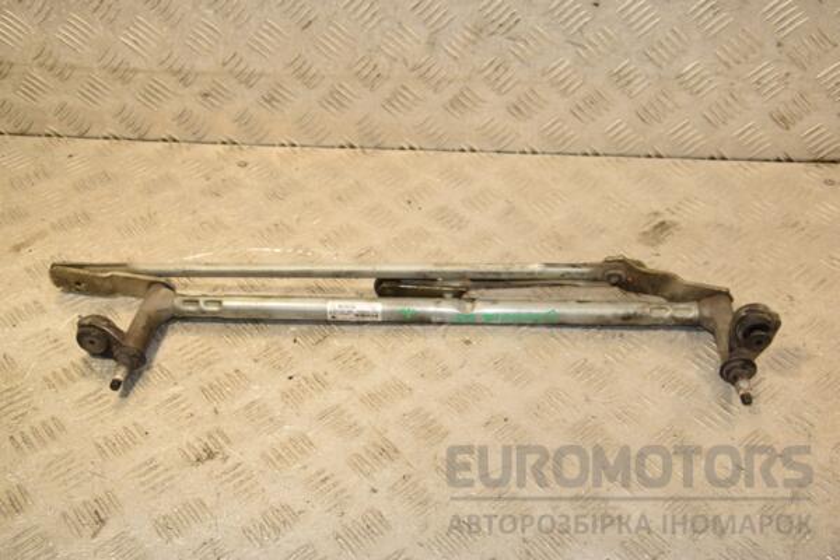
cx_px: 420
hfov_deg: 46.4
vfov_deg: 31.9
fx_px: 980
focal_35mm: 42
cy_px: 280
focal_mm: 28
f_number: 7.1
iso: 800
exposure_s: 1/200
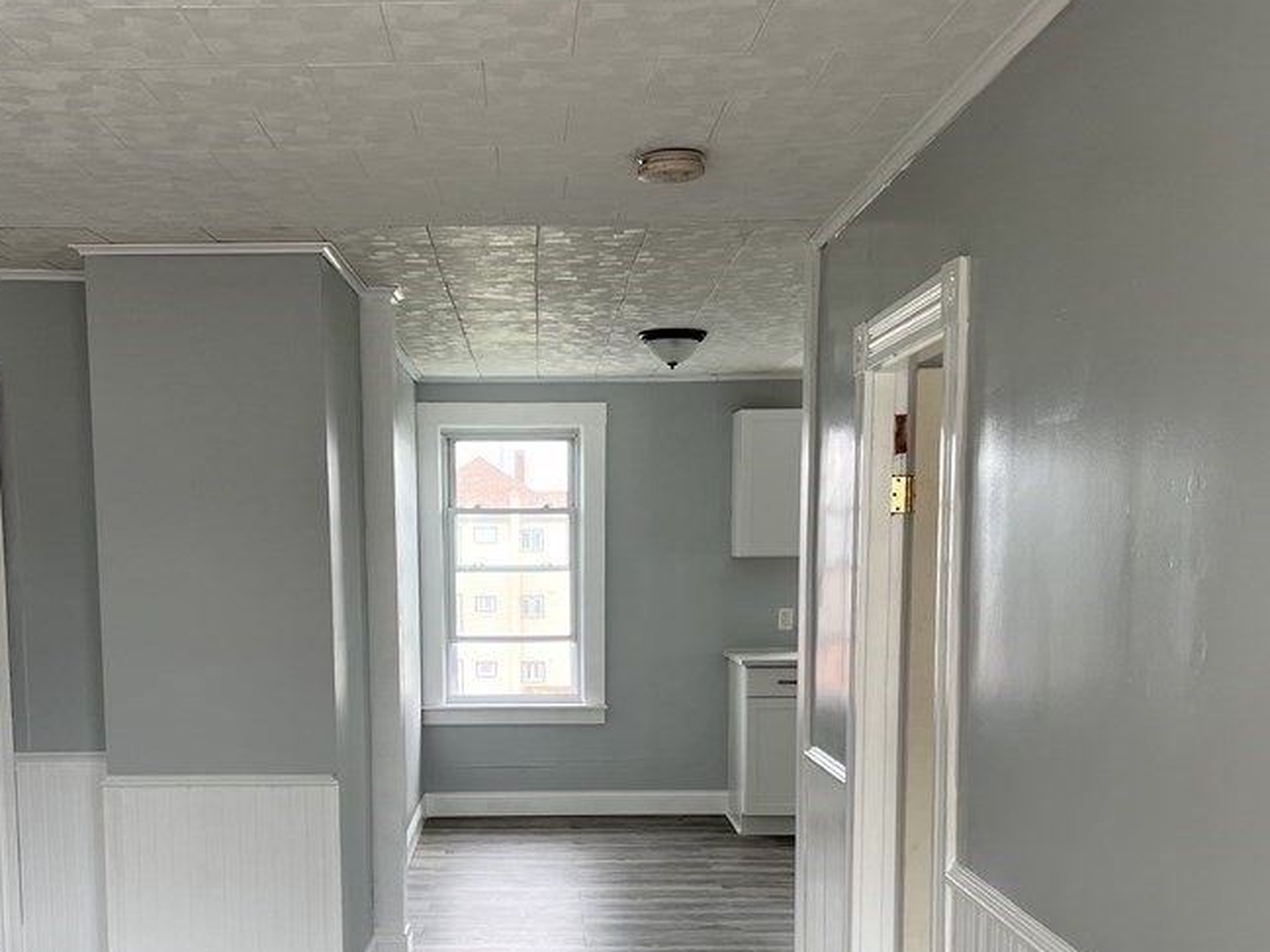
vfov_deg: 34.5
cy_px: 698
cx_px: 550
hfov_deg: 45.7
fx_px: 1504
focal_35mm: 41
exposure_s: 1/160
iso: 64
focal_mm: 5.7
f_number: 1.5
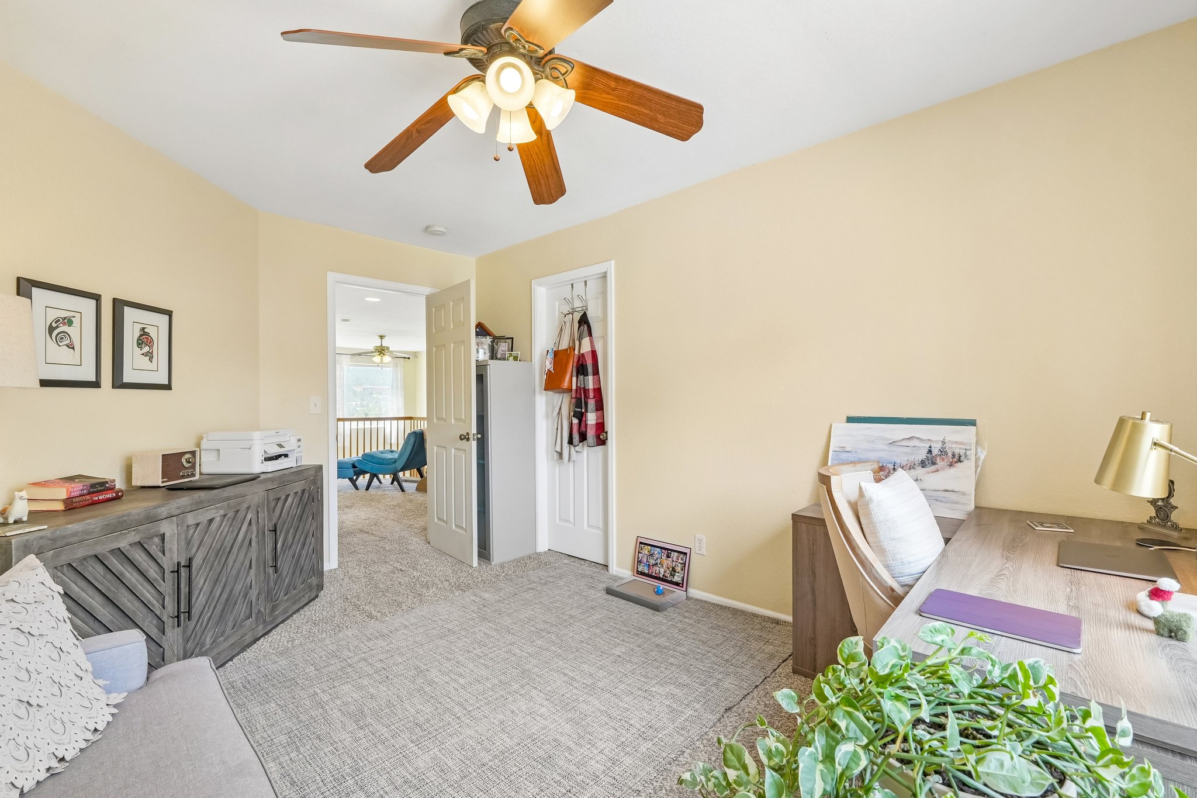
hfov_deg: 100.4
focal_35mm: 15
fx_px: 499
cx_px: 598
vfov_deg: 77.3
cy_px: 399
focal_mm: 10
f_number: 8
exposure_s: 1/25
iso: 800
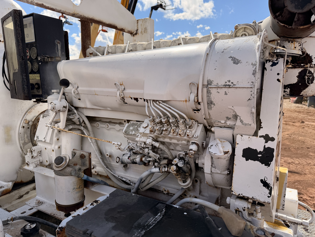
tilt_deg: -13.4
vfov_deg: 56.8
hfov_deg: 71.6
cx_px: 158
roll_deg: +0.7
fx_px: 218
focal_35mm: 24
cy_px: 118
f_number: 1.78
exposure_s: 1/7353
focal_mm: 6.76
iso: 100
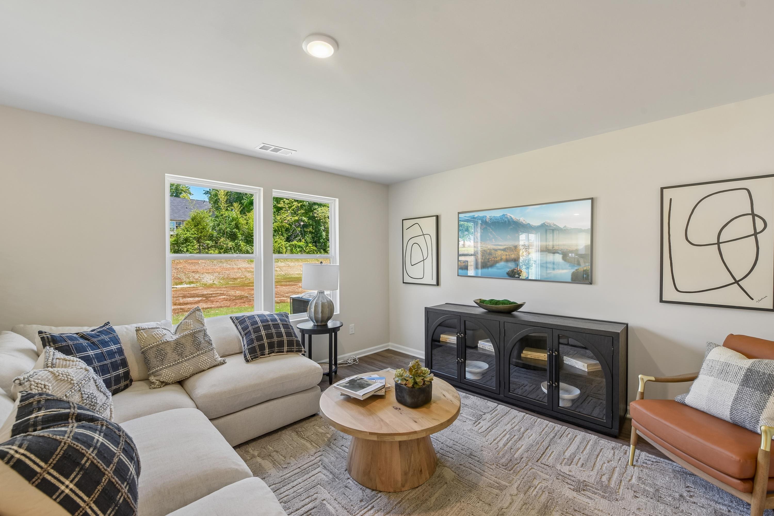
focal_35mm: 15
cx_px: 387
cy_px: 258
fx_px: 322
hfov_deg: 100.4
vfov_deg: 77.3
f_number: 8
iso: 200
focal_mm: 15
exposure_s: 1/25
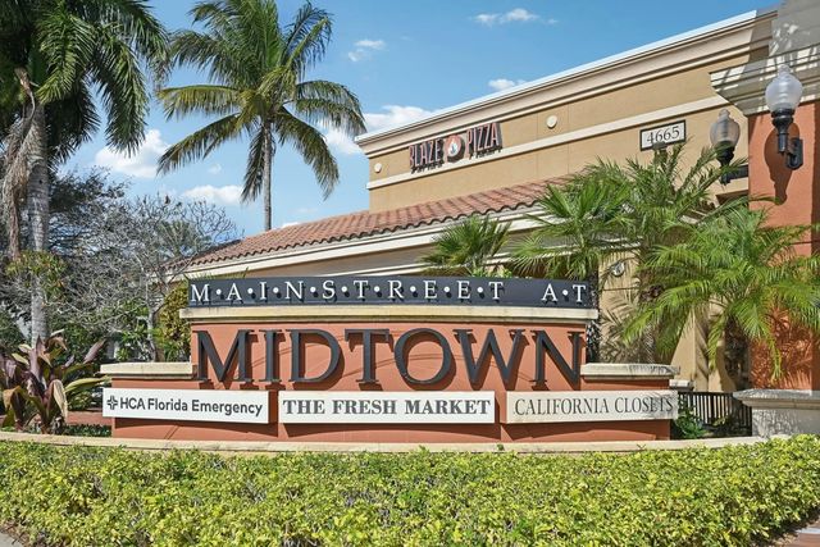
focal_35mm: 28
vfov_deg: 45.7
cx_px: 410
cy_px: 274
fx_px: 649
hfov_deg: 64.5
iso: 500
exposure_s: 1/8000
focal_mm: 28.5
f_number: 4
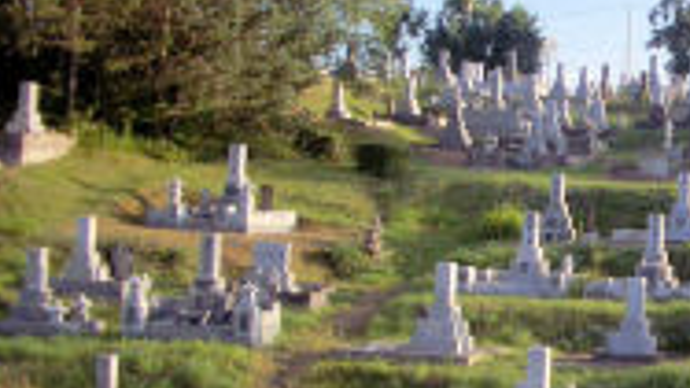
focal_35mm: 86
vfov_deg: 14.0
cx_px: 686
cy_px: 212
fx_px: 1573
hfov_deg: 23.7
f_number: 2.6
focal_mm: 5.8
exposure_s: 1/640
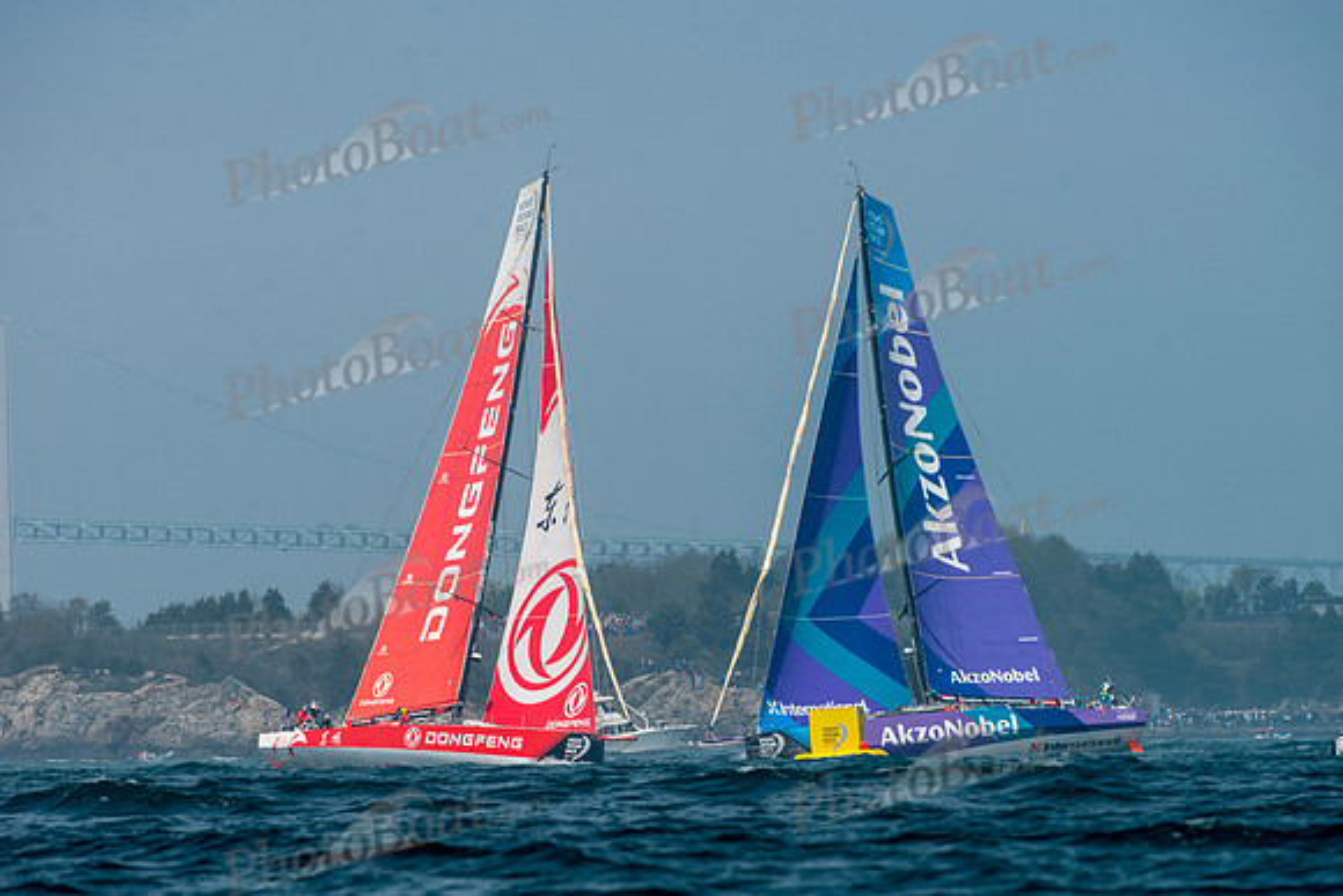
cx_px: 650
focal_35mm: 487
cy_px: 509
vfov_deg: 2.8
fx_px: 18189
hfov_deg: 4.2
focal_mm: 380
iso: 280
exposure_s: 1/1250
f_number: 8
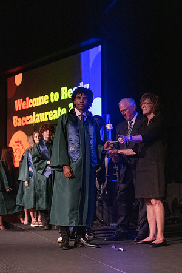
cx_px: 91
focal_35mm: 70
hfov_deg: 19.5
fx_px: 531
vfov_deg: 28.8
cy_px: 136
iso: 16000
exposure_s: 1/1000
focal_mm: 70
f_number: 2.8
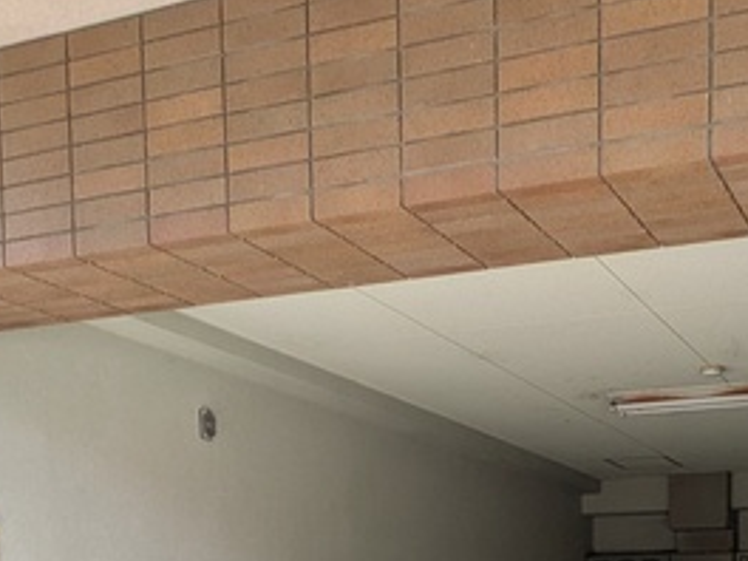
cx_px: 592
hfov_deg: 36.3
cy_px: 742
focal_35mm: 51
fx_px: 1102
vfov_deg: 24.6
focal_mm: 1.83
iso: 50
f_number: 2.2
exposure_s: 1/301
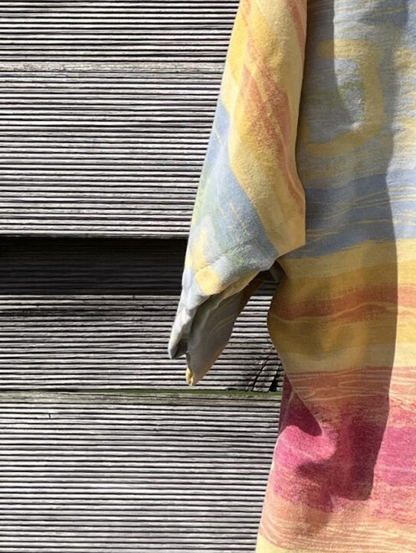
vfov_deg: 20.8
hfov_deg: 14.4
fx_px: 1473
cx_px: 717
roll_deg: -1.1
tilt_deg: -1.3
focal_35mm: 92
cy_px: 45
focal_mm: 5.1
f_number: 1.6
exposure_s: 1/6897
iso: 50
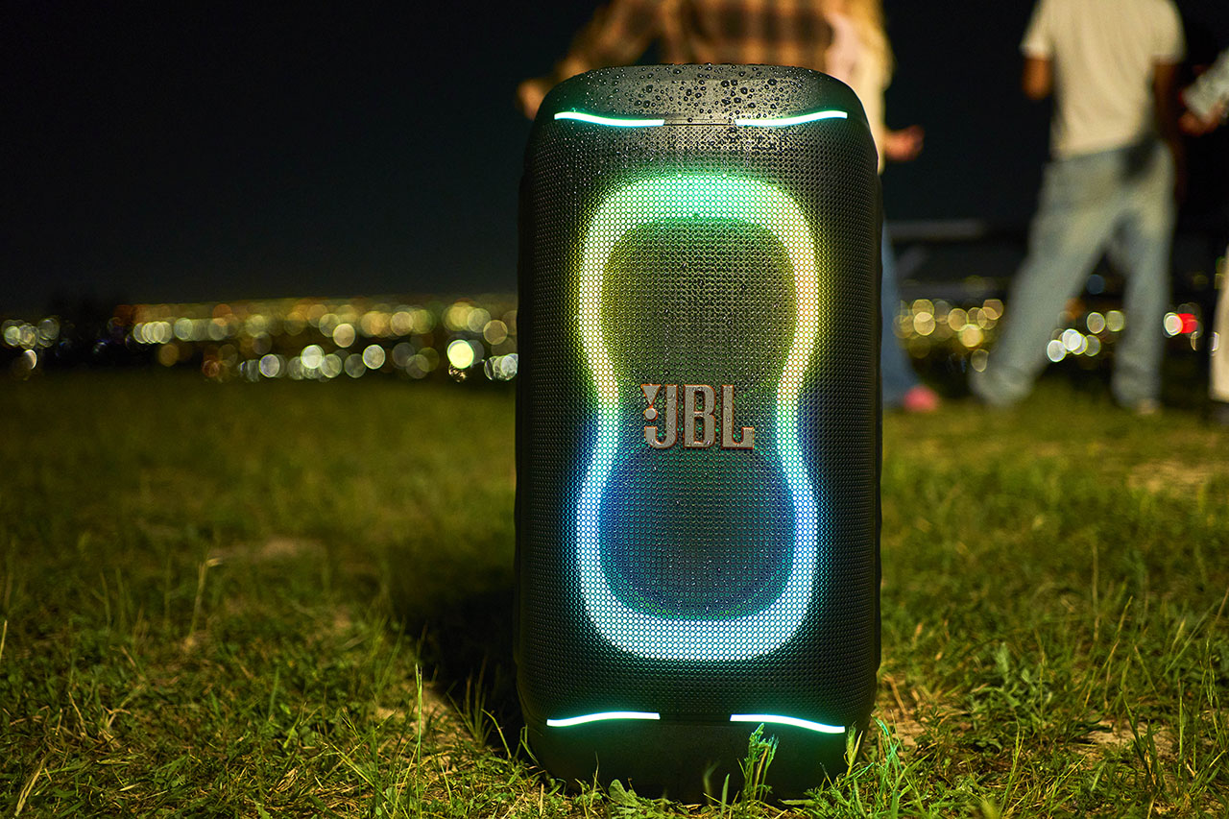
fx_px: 1195
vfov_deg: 37.8
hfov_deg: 54.4
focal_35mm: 35
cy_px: 410
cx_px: 614
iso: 1600
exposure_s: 1/160
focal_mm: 35
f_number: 1.8
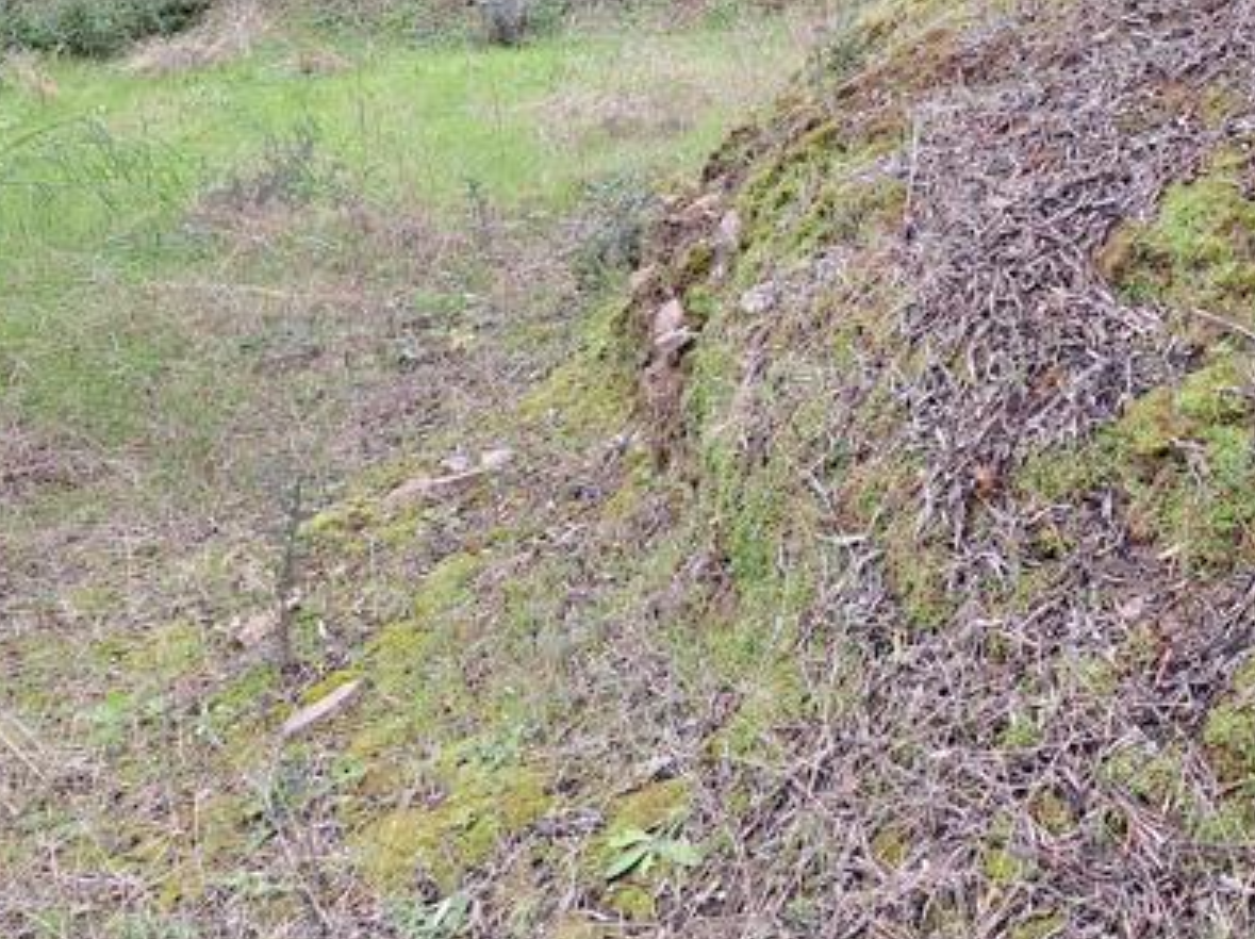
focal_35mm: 60
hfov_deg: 31.5
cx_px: 977
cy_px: 131
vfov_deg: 23.8
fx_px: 2173
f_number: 1.8
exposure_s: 1/152
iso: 40
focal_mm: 5.54
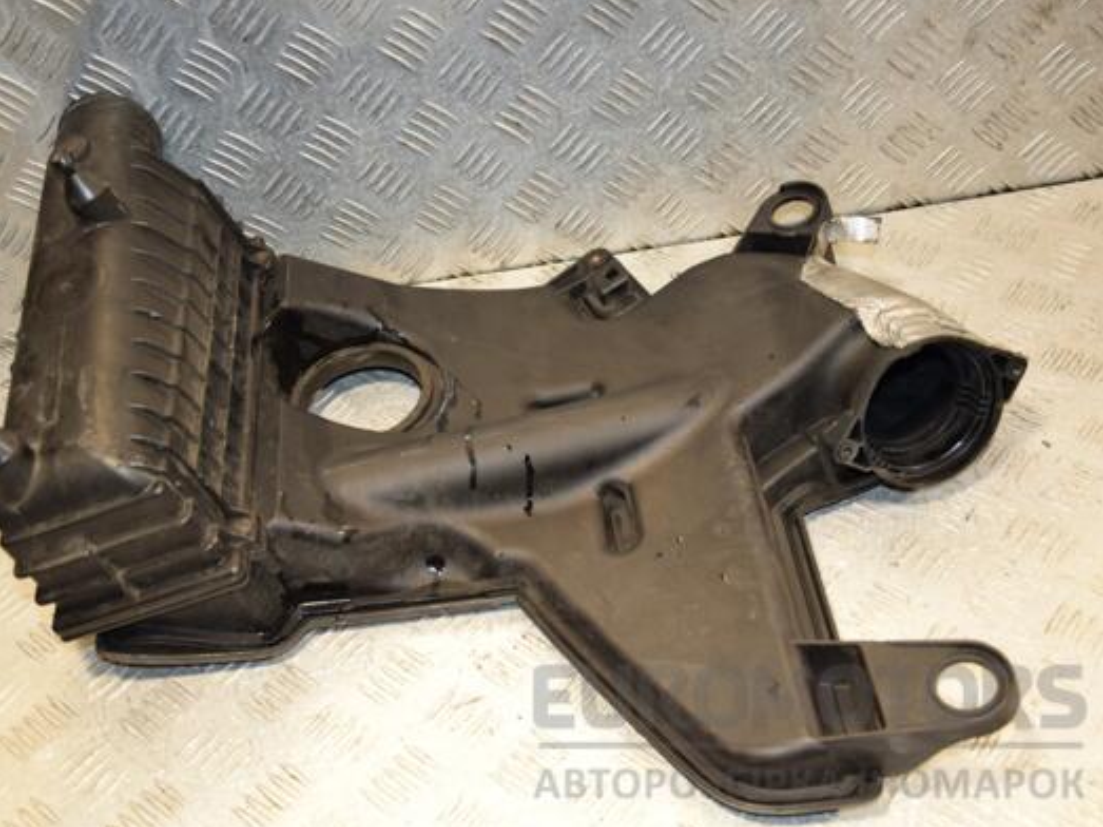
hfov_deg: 43.8
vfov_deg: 33.6
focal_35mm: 43
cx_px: 494
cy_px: 416
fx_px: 1370
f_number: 5
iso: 800
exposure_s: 1/160
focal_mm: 26
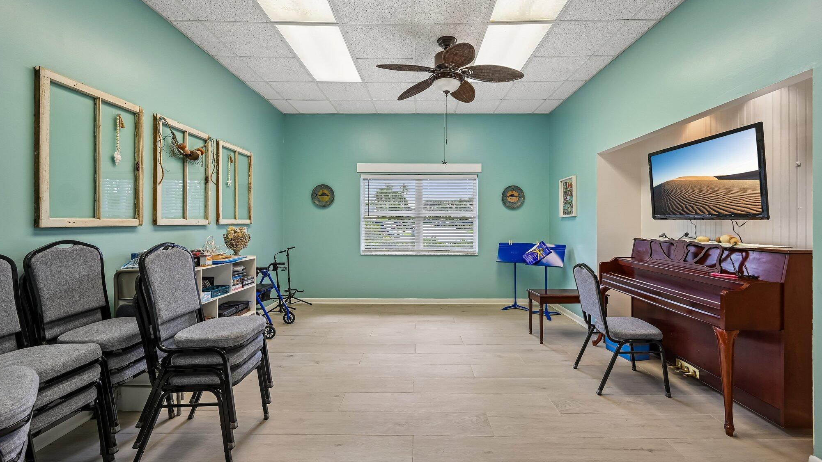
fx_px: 327
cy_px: 226
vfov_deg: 70.5
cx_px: 417
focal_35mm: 15
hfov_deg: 103.0
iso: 640
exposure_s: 1/200
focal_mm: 14
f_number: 8
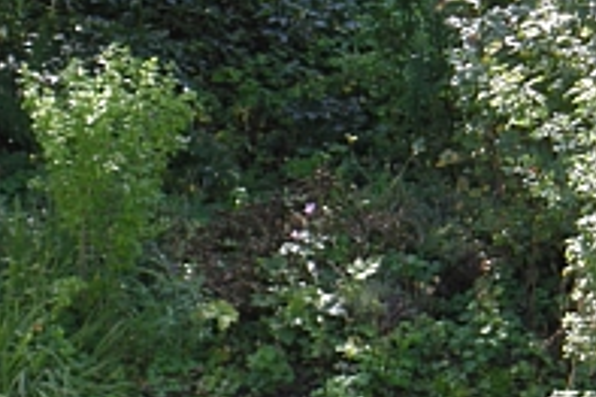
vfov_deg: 4.6
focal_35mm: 299
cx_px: 239
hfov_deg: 6.9
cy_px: 586
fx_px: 4946
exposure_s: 1/65.5
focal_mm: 17.1
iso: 50
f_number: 4.7
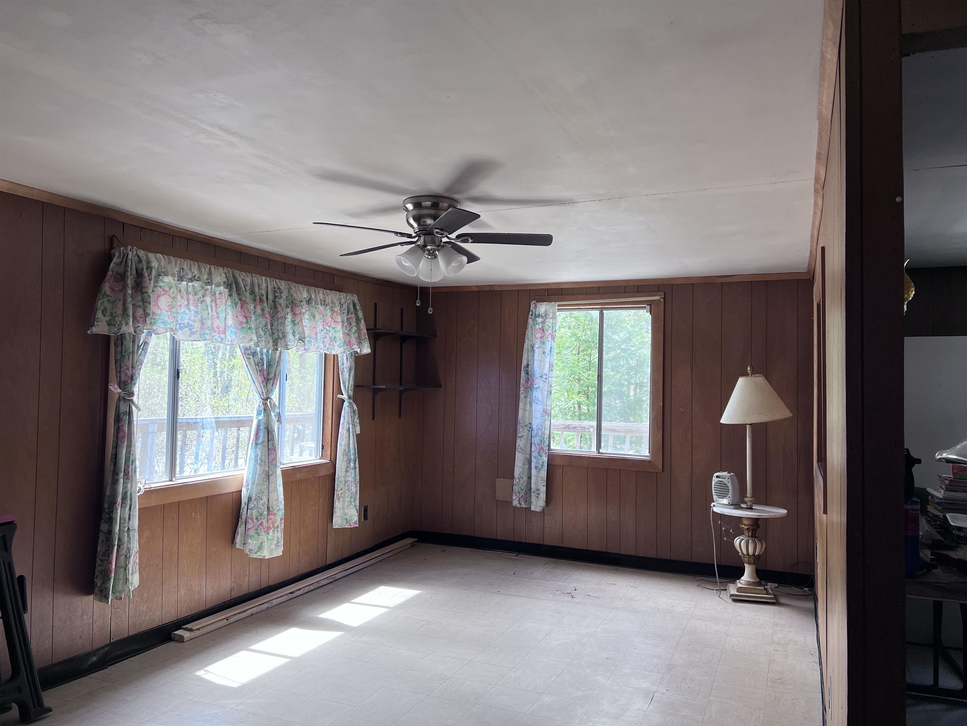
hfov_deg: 67.3
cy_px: 363
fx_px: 726
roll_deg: -0.7
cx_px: 484
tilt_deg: +1.5
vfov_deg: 53.1
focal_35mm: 26
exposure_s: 1/121
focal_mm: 5.7
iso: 64
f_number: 1.5
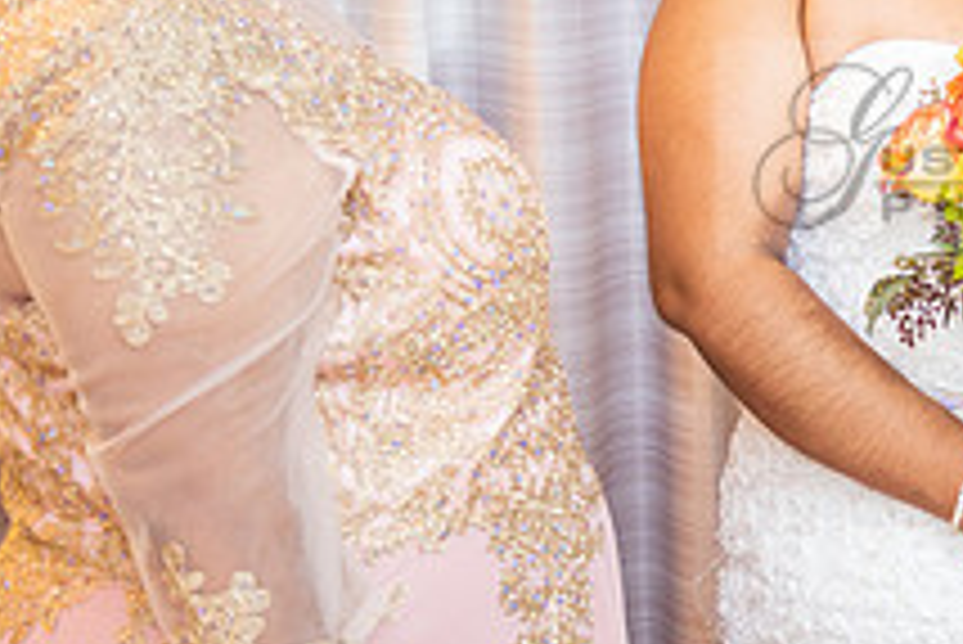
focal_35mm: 130
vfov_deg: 10.5
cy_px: 146
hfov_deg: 15.3
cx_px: 1107
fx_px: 3480
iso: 320
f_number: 2.8
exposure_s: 1/100
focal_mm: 48
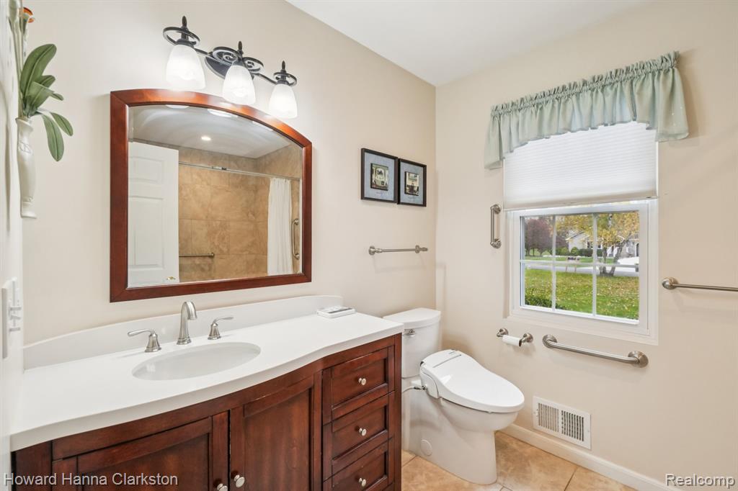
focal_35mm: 15
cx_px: 369
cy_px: 246
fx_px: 307
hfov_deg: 100.4
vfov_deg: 77.3
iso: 400
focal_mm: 10
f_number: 8
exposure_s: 1/30
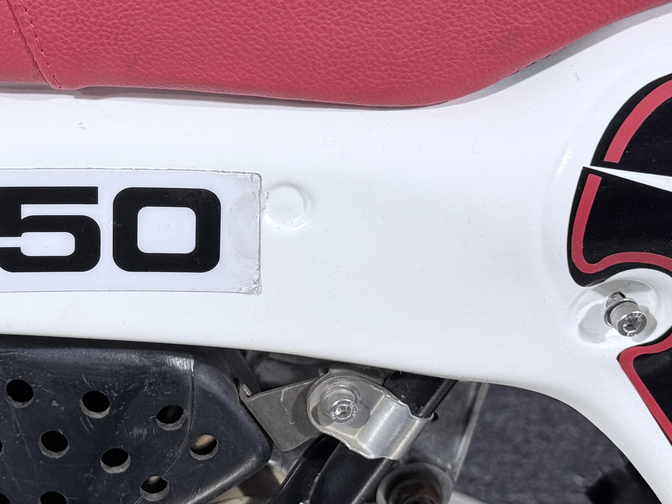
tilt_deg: -31.5
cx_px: 65
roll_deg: -2.3
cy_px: 219
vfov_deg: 16.8
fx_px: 1708
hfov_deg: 21.7
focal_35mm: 88
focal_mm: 6.76
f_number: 1.78
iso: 50
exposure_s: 1/121
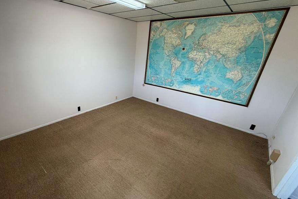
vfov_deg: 70.3
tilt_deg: -24.4
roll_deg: -2.5
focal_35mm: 17
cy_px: 108
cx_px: 125
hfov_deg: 92.5
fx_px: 141
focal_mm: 2.22
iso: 250
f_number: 2.2
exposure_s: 1/120
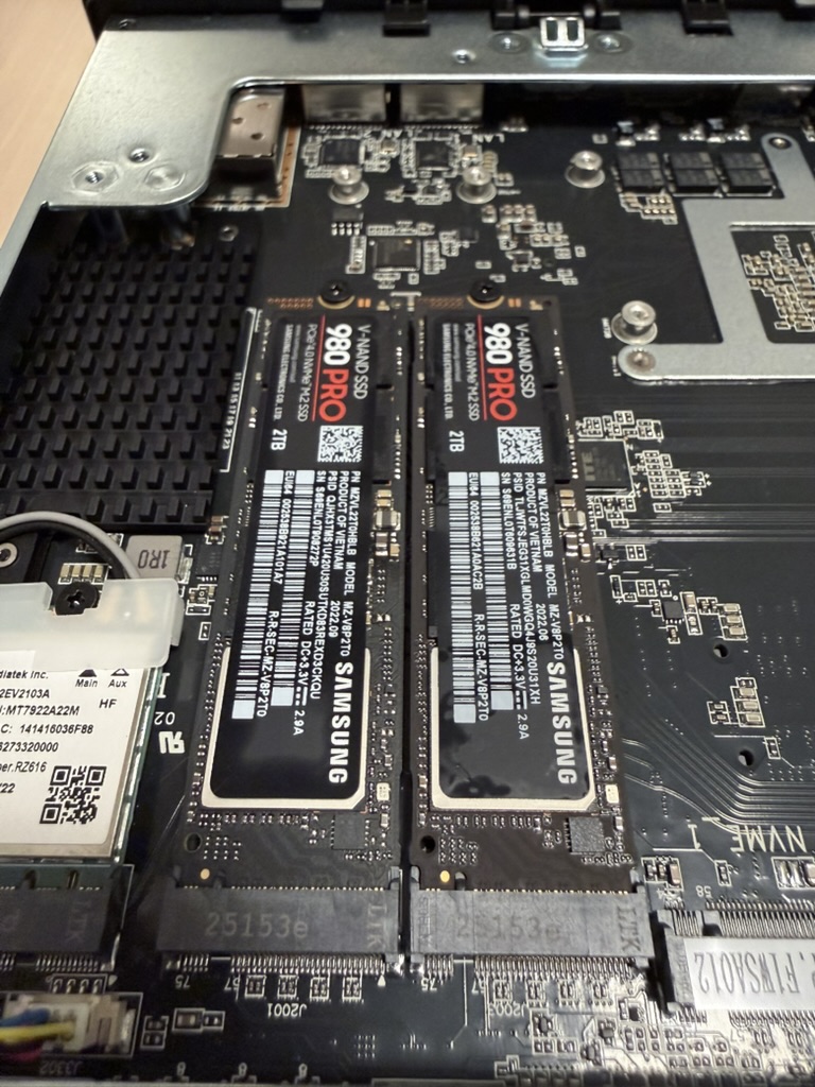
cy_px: 544
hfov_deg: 56.8
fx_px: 753
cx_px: 408
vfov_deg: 71.6
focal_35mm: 24
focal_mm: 2.22
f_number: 2.2
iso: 320
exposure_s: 1/50
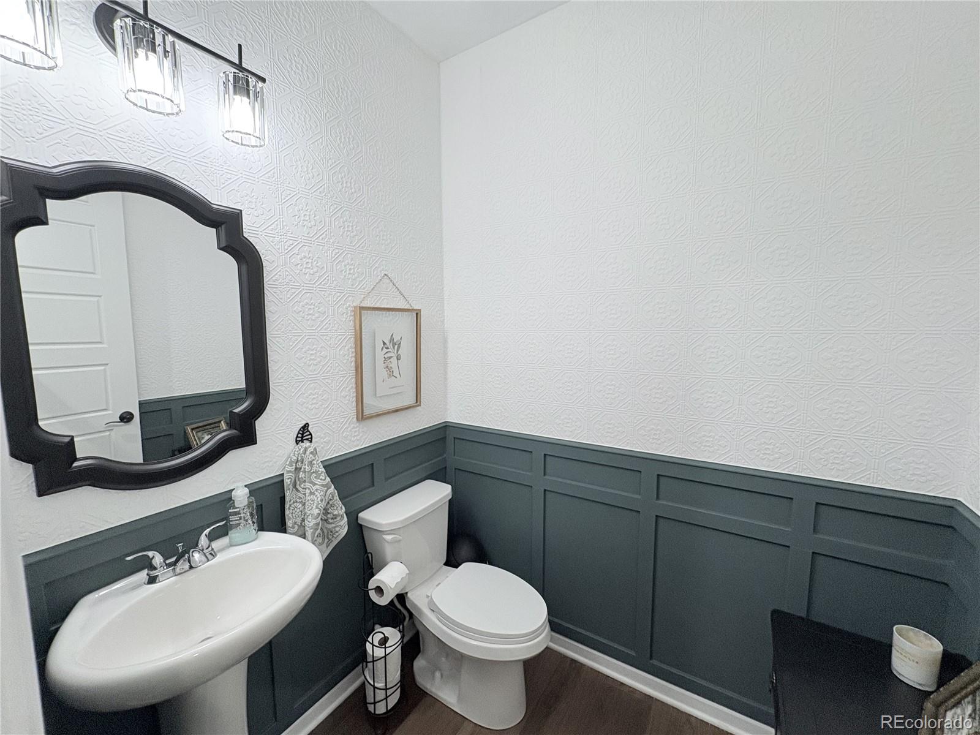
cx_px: 490
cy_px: 368
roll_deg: +0.6
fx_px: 396
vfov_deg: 85.7
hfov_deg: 102.1
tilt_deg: -6.5
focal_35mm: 14
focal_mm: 2.22
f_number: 2.2
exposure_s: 1/60
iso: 200
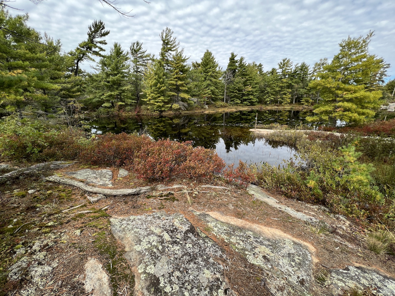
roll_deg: +0.9
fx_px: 148
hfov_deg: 106.2
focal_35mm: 13
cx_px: 198
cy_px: 148
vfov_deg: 89.9
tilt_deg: -16.4
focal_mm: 1.57
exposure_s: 1/295
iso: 32
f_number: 1.8
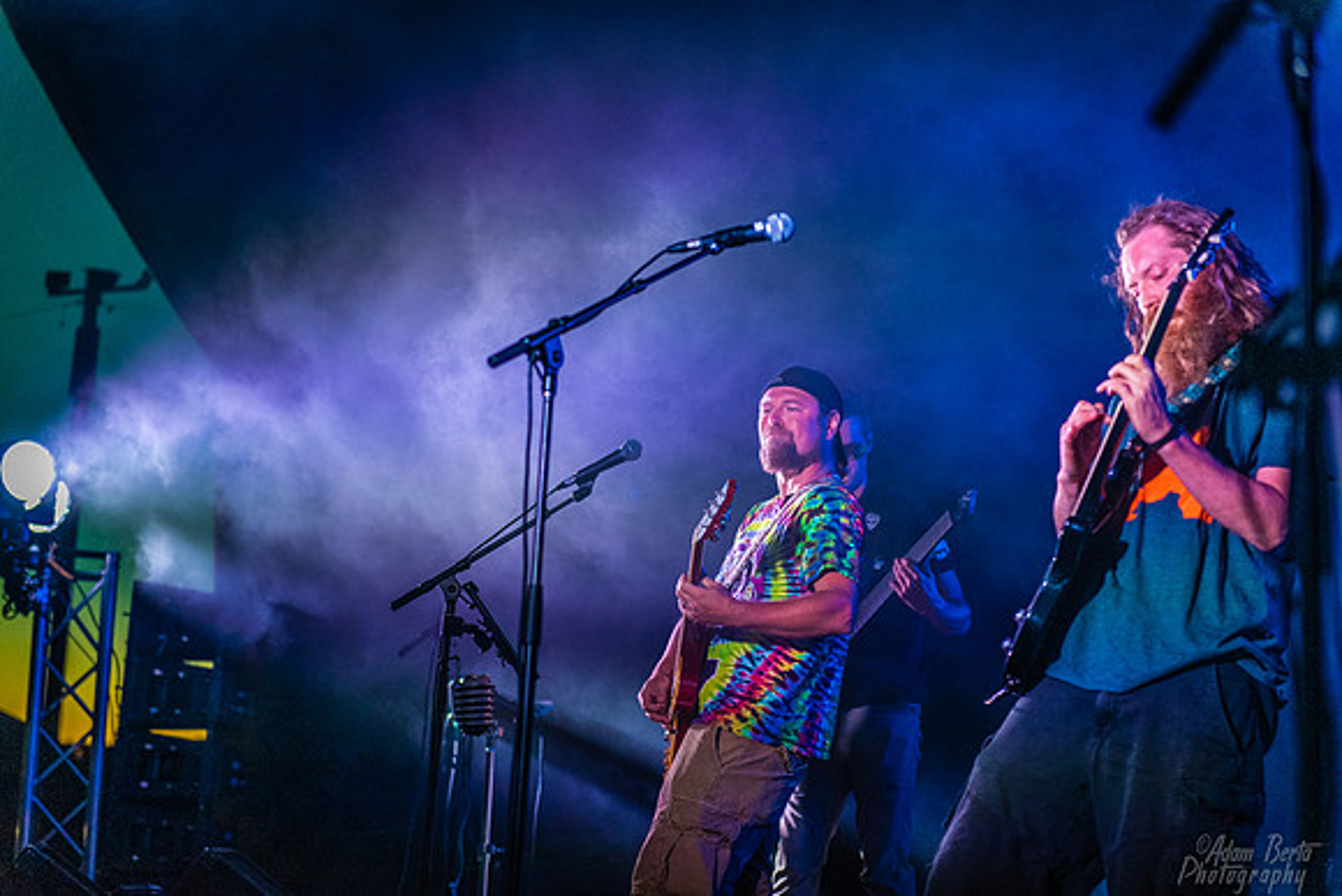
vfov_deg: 19.5
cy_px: 448
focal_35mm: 70
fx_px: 2610
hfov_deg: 28.8
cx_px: 671
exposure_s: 1/320
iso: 3200
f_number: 2.8
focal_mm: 70
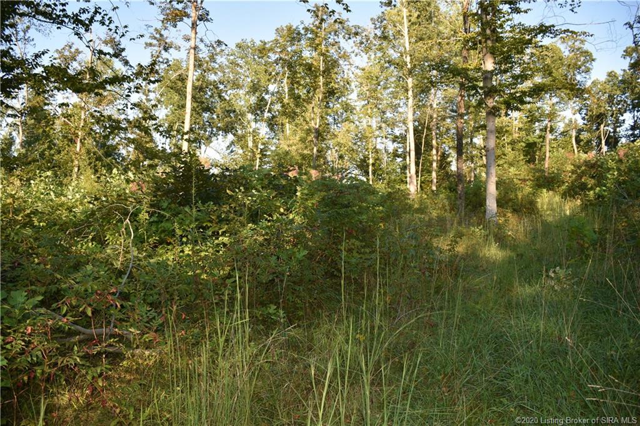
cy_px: 213
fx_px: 480
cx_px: 320
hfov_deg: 67.4
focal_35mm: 27
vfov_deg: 47.9
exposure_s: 1/250
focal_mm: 18
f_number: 4
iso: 100
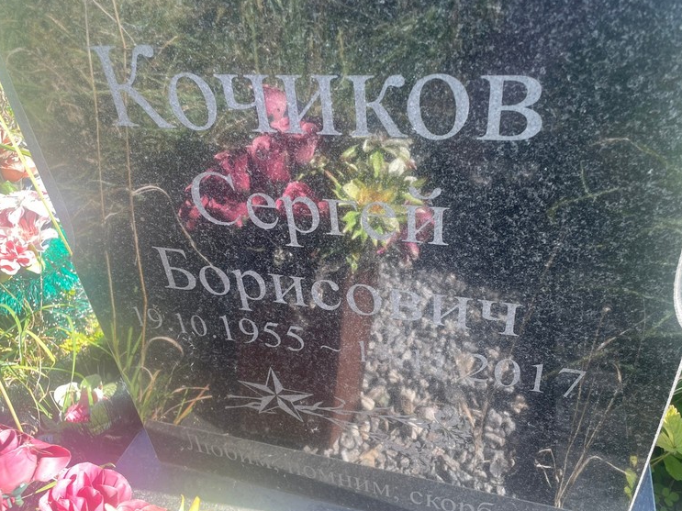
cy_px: 264
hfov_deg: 63.4
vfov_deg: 49.7
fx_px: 552
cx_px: 329
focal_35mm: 28
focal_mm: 4.2
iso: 32
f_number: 1.6
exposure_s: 1/208
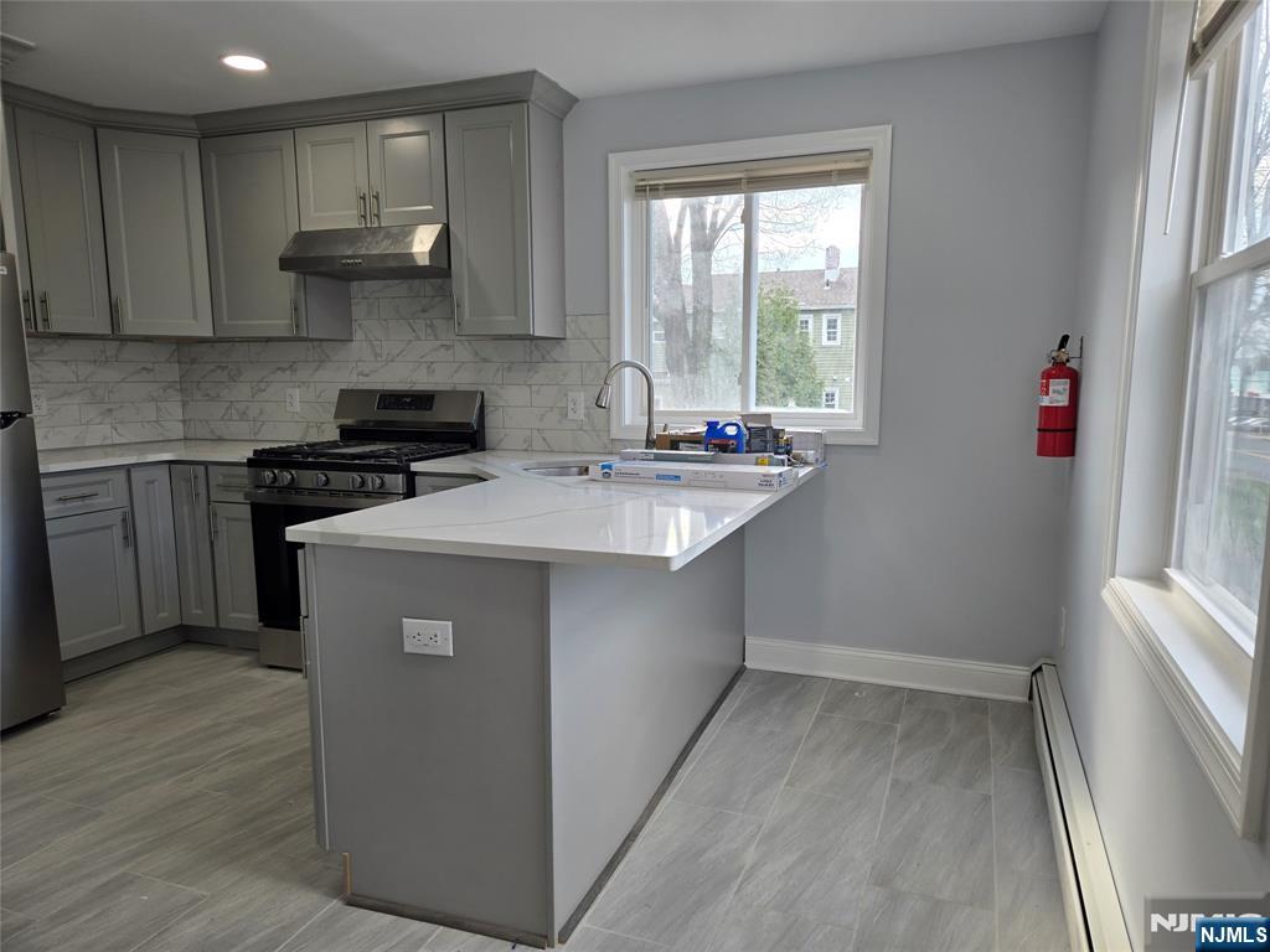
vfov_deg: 58.9
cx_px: 635
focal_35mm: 23
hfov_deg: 73.9
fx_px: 844
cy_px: 476
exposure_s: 1/152
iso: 25
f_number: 1.8
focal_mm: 5.4
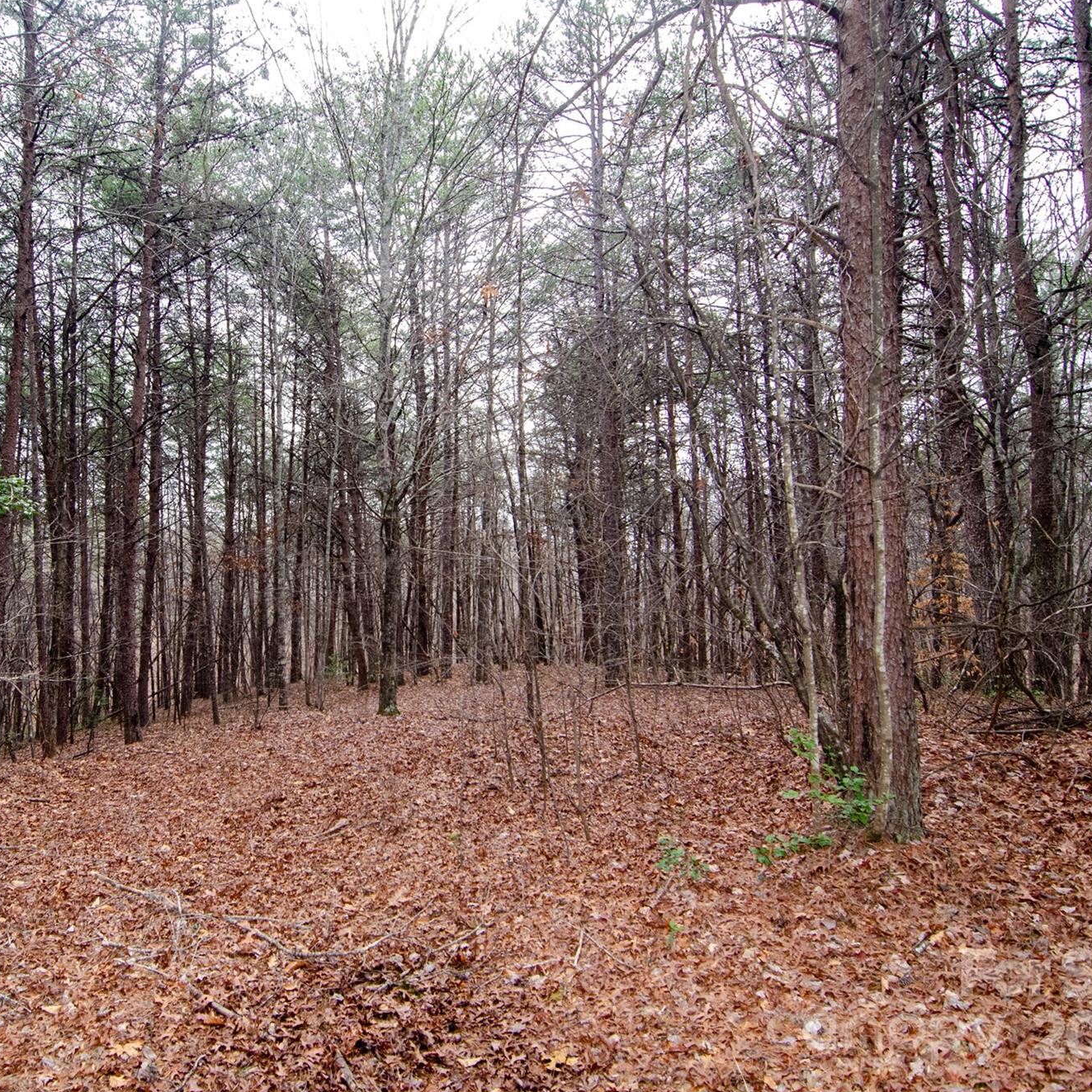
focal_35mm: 22
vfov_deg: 70.5
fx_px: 773
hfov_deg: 69.0
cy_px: 544
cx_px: 388
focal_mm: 11
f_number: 5.6
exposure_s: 1/320
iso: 2000
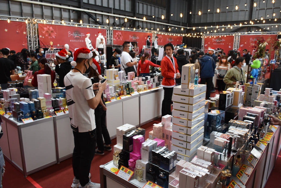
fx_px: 211
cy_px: 94
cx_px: 140
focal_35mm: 27
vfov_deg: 48.0
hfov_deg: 67.3
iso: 450
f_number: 4
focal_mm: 18
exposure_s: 1/60
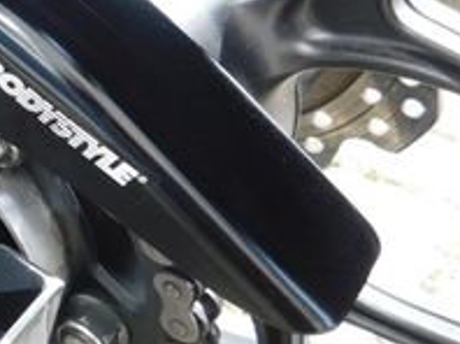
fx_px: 1287
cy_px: 56
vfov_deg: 15.1
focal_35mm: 97
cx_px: -237
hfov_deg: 18.0
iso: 125
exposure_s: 1/100
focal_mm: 5.3
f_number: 3.2
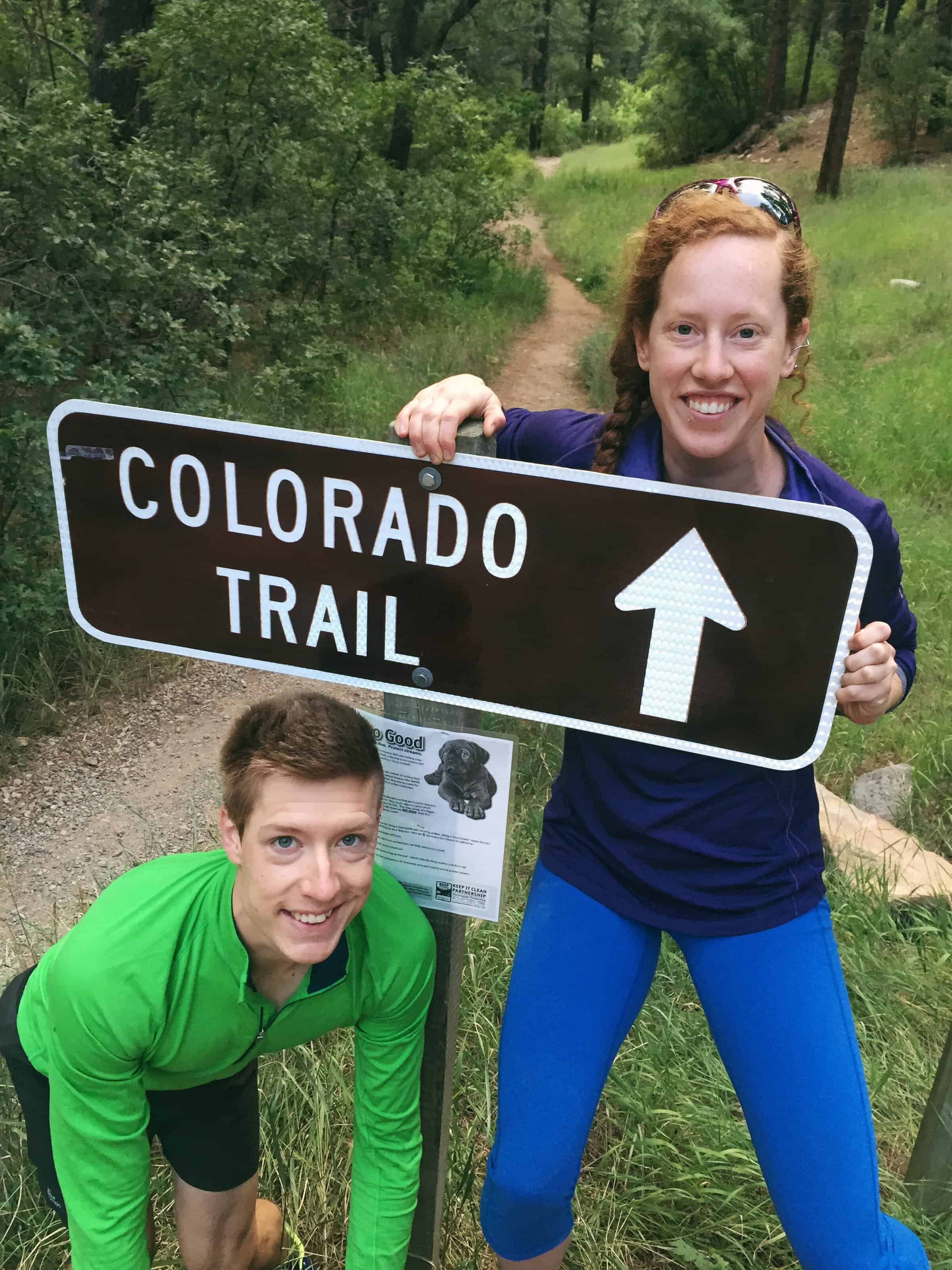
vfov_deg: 61.7
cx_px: 476
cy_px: 635
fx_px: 1063
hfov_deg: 48.2
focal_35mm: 29
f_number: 2.2
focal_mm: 4.15
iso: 80
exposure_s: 1/30
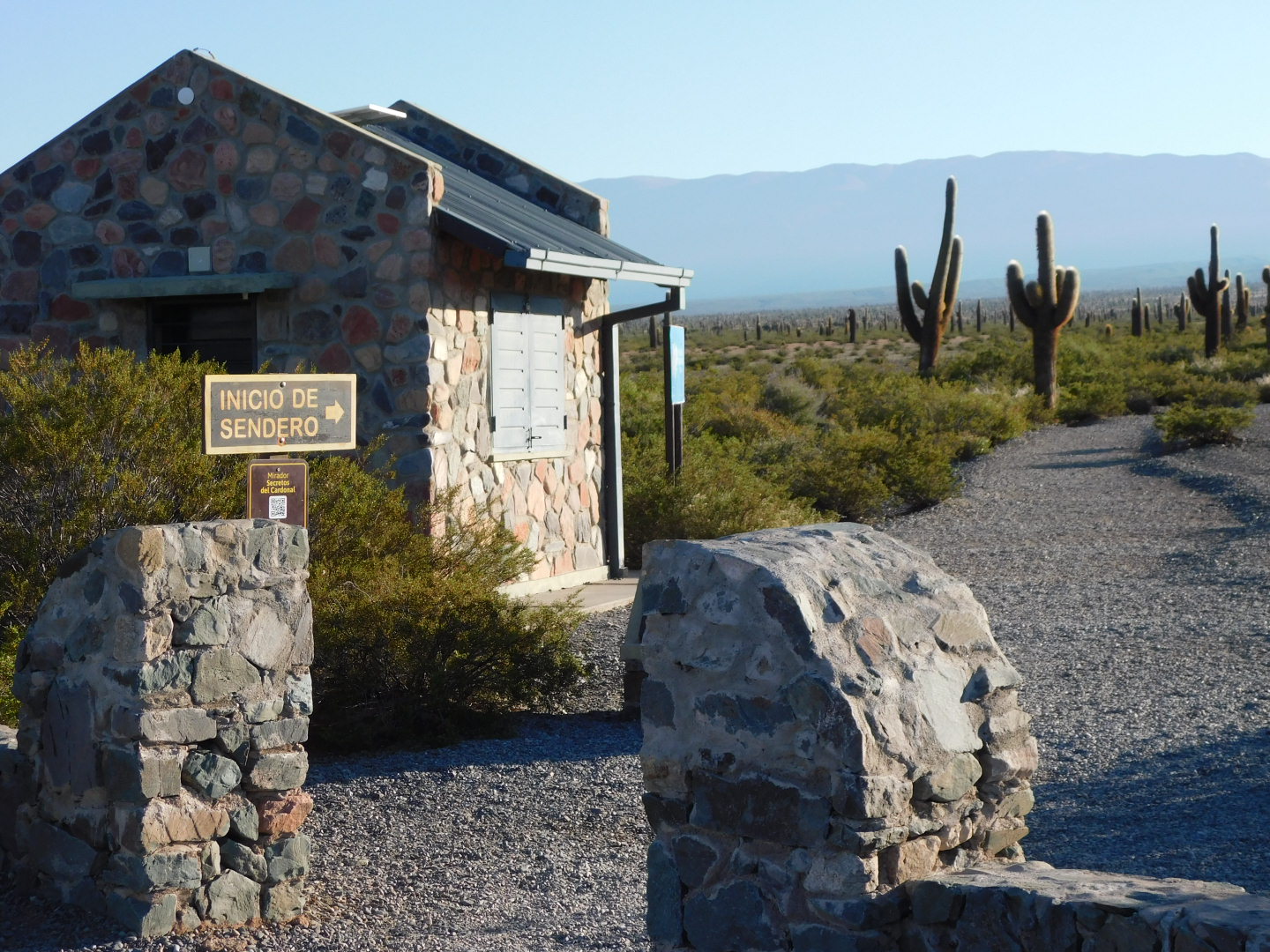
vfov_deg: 20.7
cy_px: 476
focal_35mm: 71
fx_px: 2605
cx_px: 635
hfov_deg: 27.4
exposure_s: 1/500
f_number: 4.3
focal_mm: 12.6
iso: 125
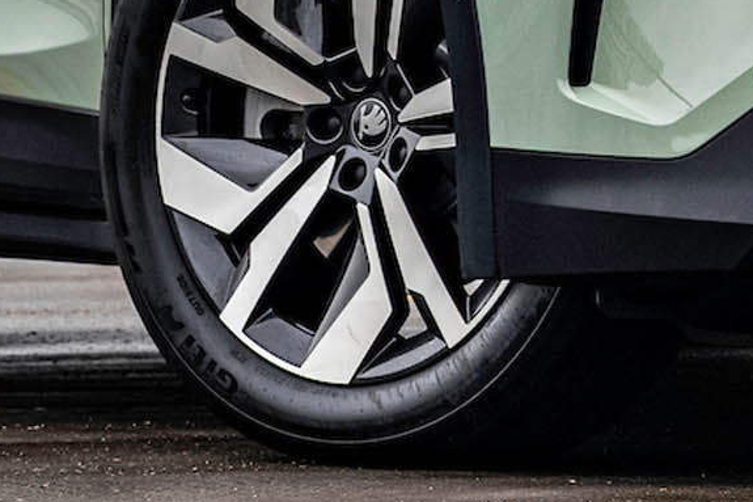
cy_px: -510
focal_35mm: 845
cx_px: 515
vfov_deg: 1.6
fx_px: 17668
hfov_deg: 2.4
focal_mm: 150
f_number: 8
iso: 400
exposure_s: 1/160
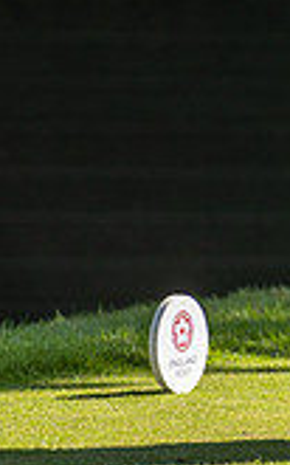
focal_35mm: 830
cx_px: 818
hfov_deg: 1.6
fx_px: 10505
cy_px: -137
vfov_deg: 2.5
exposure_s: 1/1000
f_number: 2.8
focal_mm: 200
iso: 200
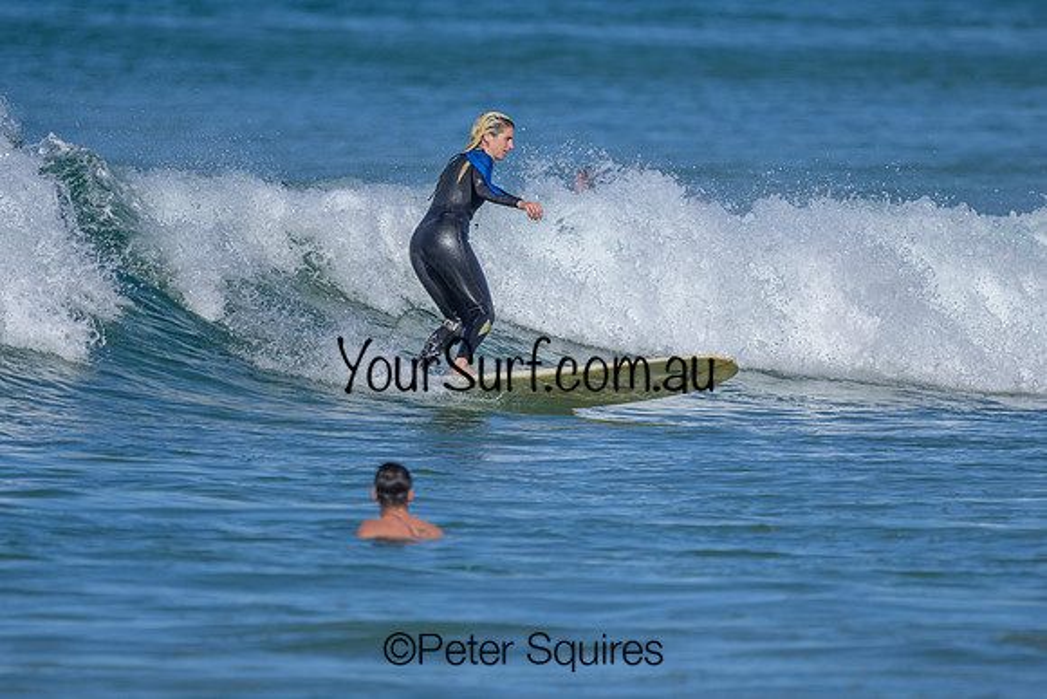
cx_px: 407
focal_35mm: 1093
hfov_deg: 1.9
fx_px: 31792
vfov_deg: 1.3
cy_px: 367
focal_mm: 800
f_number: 6.3
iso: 180
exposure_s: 1/2000
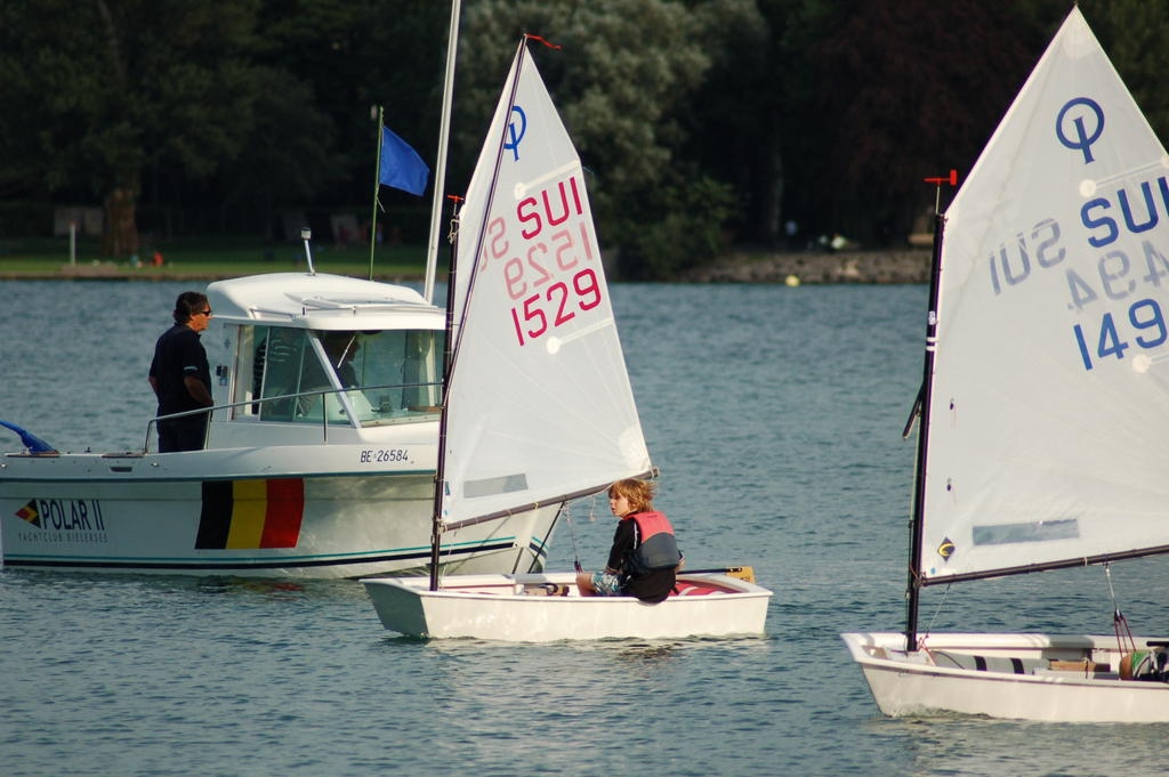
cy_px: 388
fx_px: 14600
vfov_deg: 3.1
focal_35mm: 450
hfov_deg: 4.6
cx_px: 584
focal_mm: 300
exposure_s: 1/1600
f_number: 5.6
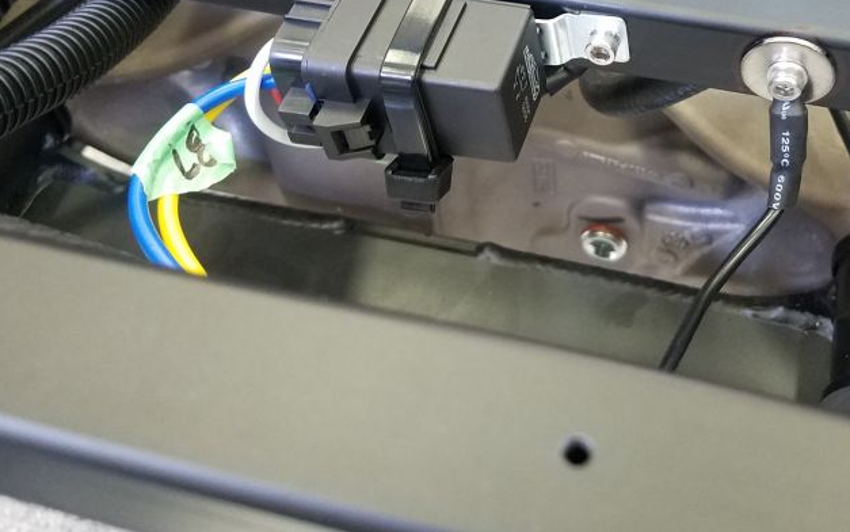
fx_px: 1043
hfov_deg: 43.8
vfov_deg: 27.6
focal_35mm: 45
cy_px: 56
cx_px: 557
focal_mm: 4.2
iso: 200
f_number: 1.7
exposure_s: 1/12
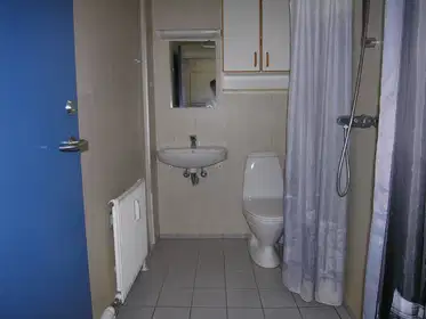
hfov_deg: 71.6
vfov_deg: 56.8
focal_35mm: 24
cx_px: 213
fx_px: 295
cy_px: 160
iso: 50
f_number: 2.6
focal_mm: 6.1
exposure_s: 1/60.1
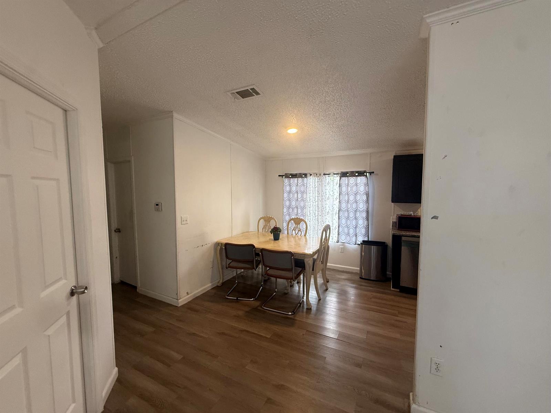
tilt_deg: -3.8
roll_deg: -0.2
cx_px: 276
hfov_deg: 102.1
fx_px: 223
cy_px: 206
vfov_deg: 85.7
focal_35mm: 14
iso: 250
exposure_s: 1/120
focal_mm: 2.22
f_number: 2.2
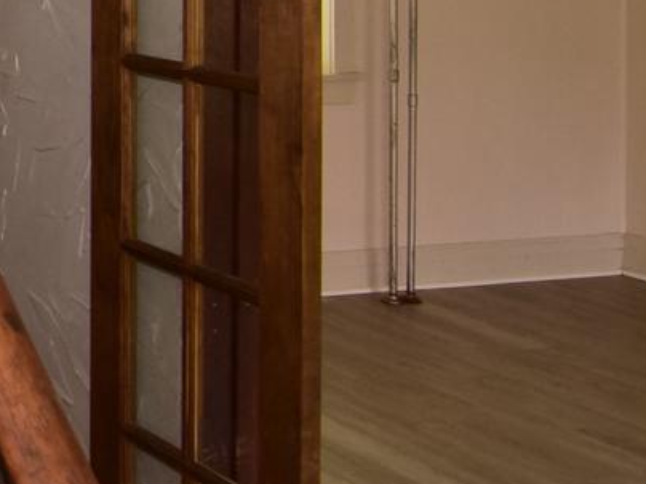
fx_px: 1501
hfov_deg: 19.6
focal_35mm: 80
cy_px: -99
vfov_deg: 17.5
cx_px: -439
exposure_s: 1/60
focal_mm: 11
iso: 800
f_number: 7.1
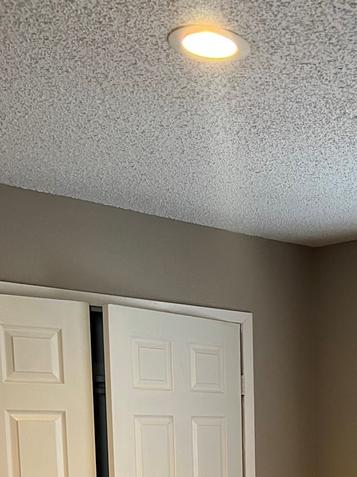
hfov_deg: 22.4
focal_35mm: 62
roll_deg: -1.4
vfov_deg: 27.7
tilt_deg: -10.5
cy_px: 558
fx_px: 853
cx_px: 389
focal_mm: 5.7
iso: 125
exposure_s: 1/60
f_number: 1.5
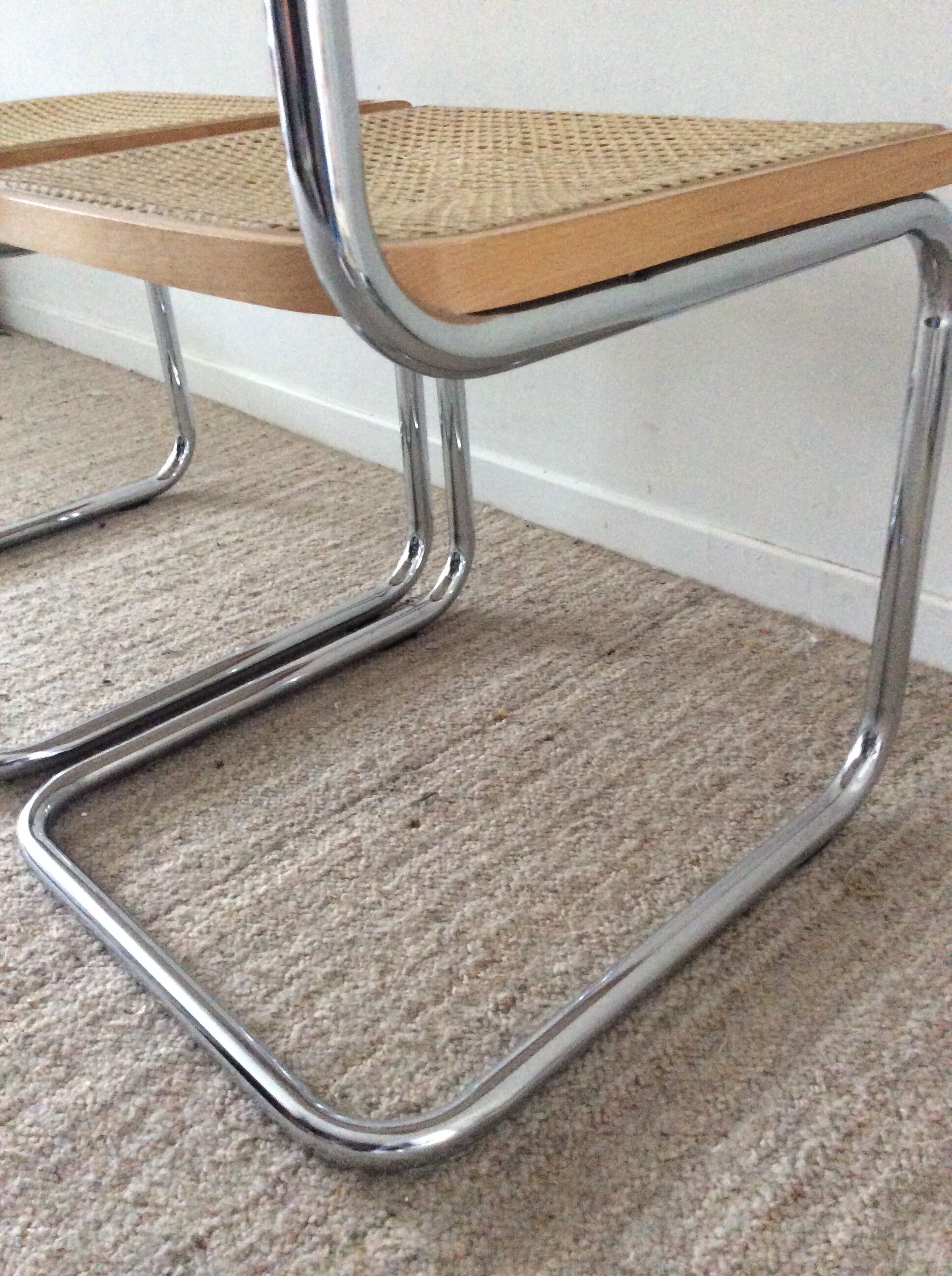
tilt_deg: -29.6
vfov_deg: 56.9
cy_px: 638
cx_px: 476
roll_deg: +5.1
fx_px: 1177
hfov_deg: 44.1
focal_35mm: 32
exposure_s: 1/17
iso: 320
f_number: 2.4
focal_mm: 3.3
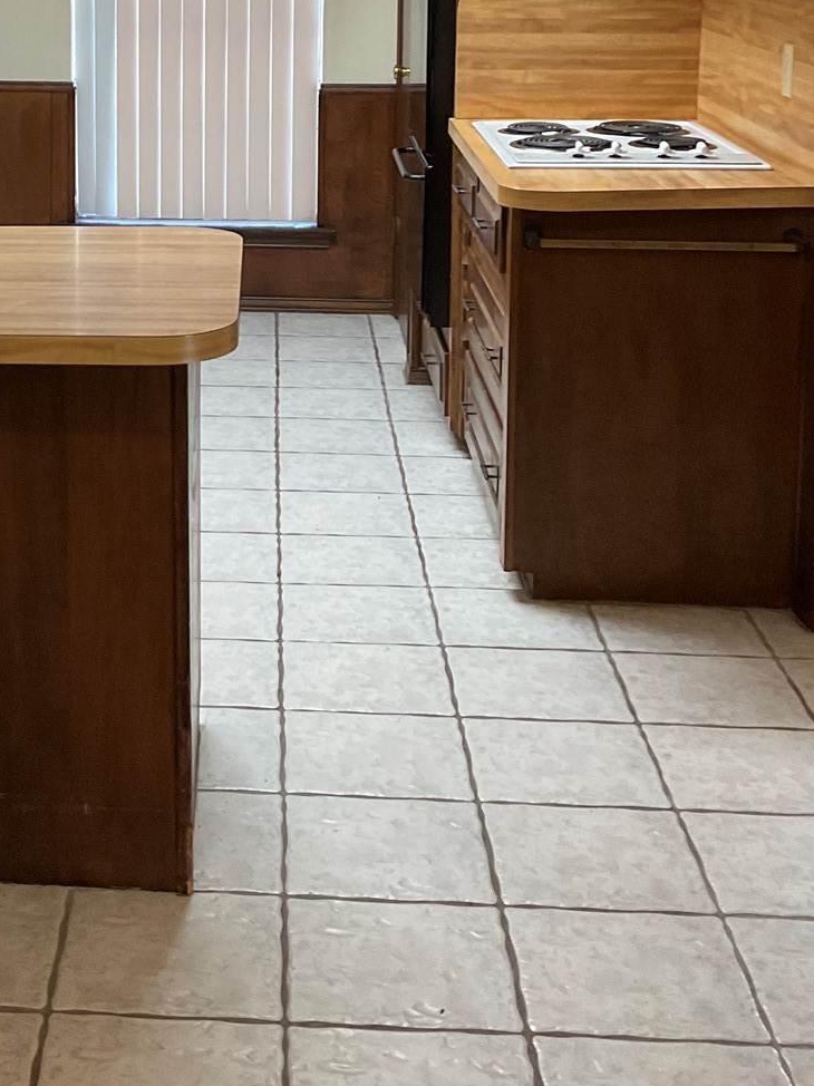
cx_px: 96
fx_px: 1913
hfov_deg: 23.4
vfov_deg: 30.6
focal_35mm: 61
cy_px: 165
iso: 80
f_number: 1.8
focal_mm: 3
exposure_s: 1/60
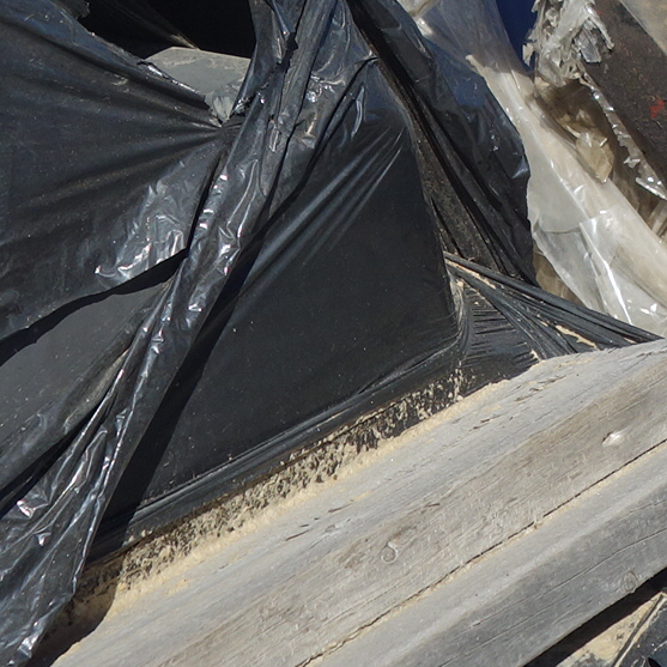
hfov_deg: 11.8
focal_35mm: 146
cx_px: 711
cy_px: -213
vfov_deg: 11.6
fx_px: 3183
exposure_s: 1/500
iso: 125
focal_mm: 12.94
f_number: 5.6
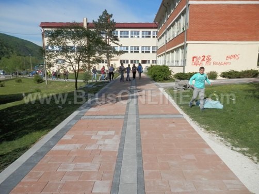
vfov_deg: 54.8
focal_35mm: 25
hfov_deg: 69.4
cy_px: 97
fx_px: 187
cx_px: 130
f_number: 8.7
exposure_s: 1/500
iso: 160
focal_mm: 4.5
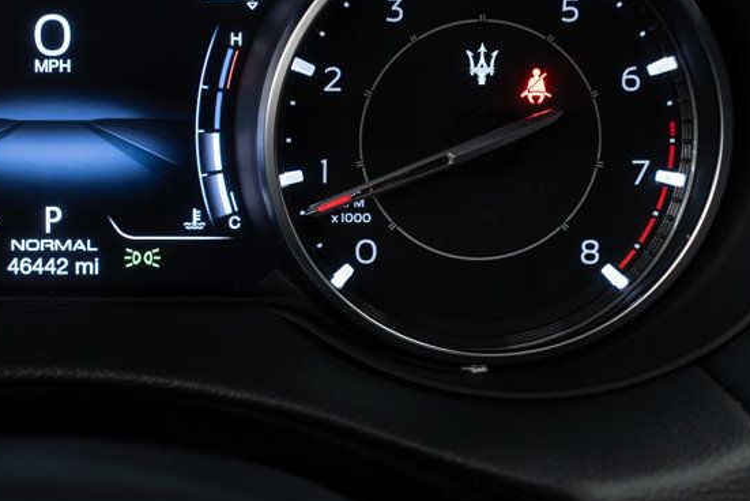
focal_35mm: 78
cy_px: 179
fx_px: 1626
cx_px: 68
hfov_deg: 25.2
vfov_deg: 17.5
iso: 800
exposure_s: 1/50
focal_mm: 28
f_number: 3.5
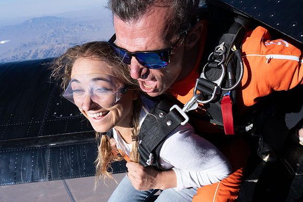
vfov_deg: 53.2
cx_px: 152
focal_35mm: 24
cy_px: 101
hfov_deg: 73.7
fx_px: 202
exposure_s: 1/2000
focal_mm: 24
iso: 800
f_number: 9
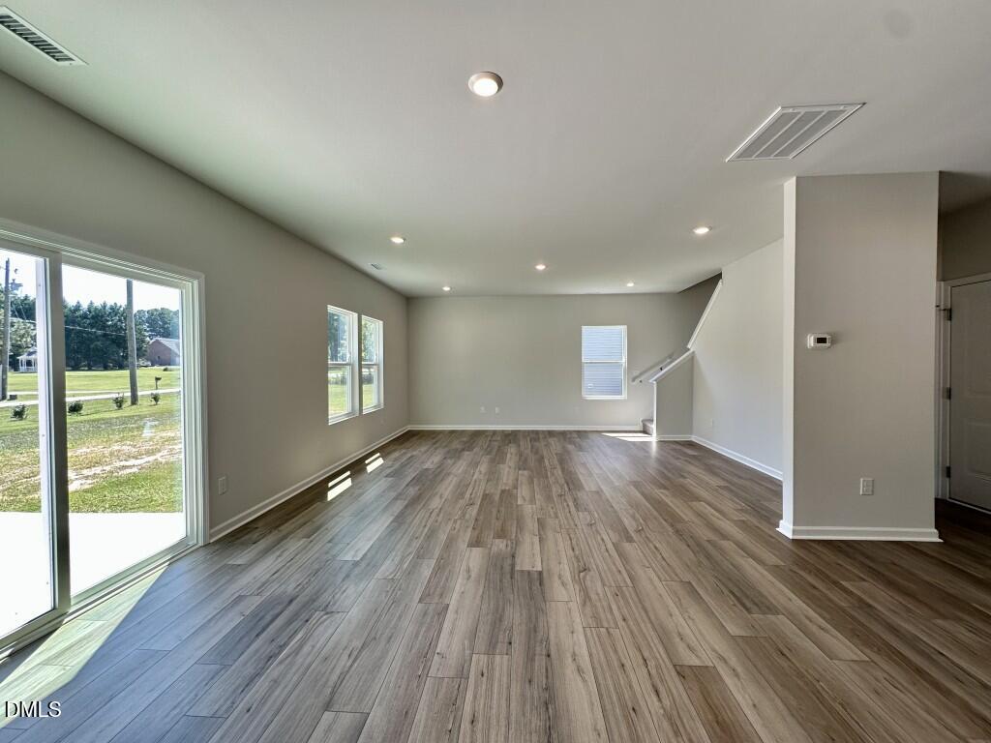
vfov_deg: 85.7
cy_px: 372
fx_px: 401
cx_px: 496
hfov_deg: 102.1
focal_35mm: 14
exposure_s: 1/120
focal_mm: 2.22
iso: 64
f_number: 2.2
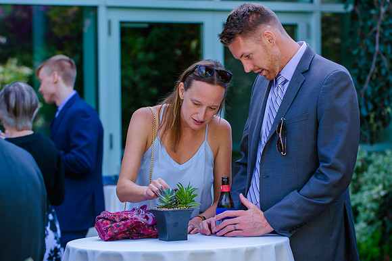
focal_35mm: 142
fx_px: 1541
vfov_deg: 9.7
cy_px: 128
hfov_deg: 14.5
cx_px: 200
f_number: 3.5
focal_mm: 116
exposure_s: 1/400
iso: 400
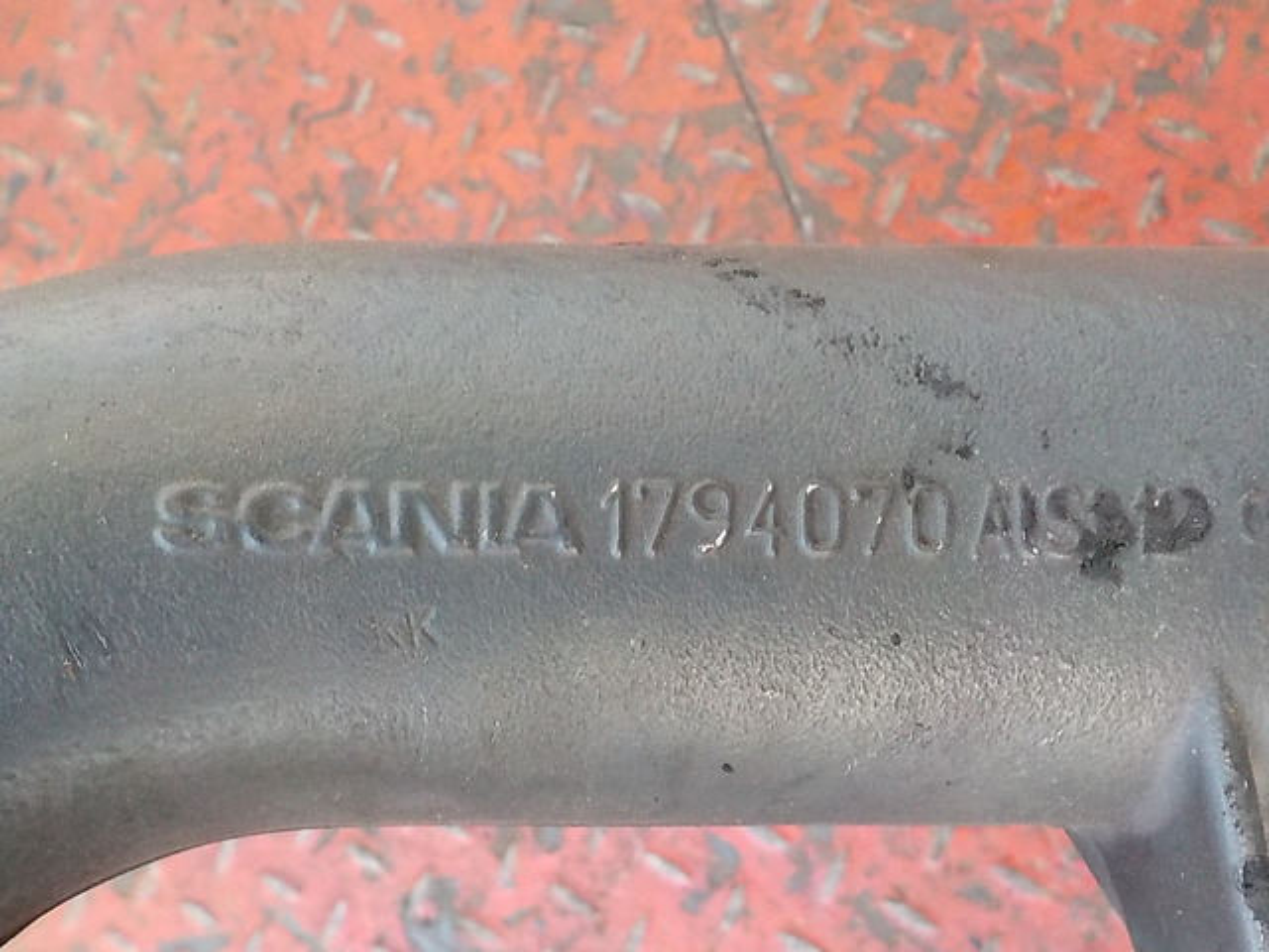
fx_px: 1100
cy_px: 476
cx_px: 634
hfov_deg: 60.0
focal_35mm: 30
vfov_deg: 46.8
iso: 800
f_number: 3.3
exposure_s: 1/40
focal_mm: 4.1
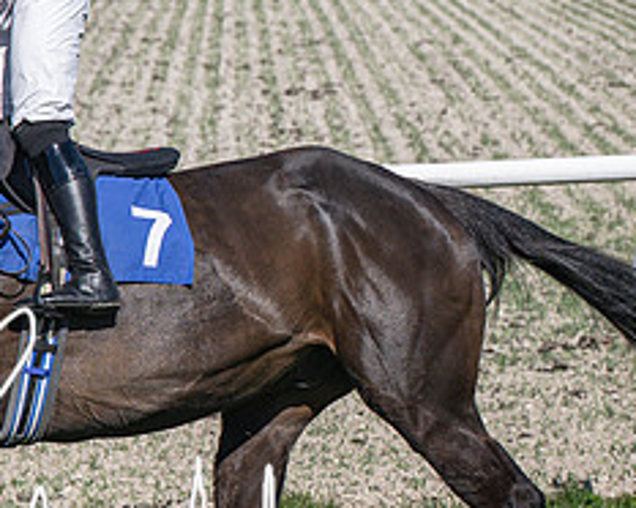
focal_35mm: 322
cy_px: 260
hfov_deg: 6.0
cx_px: 157
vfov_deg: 4.8
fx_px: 6056
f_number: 4
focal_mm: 70
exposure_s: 1/3200
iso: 200
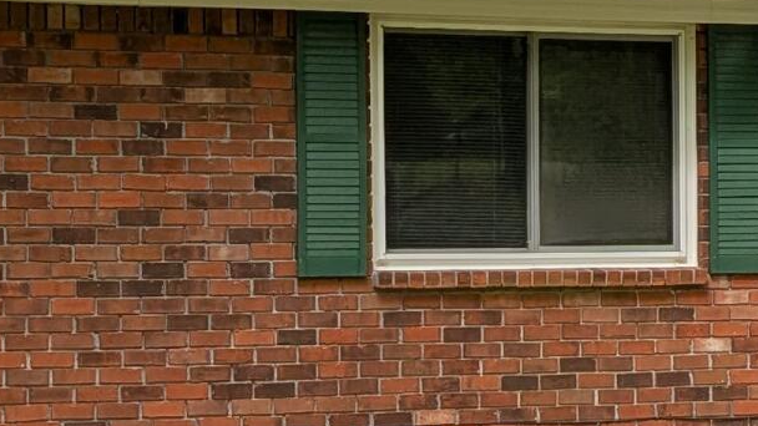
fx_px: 2593
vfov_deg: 9.4
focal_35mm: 129
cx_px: 580
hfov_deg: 16.5
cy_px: 267
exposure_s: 1/557
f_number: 1.7
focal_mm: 4.53
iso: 31
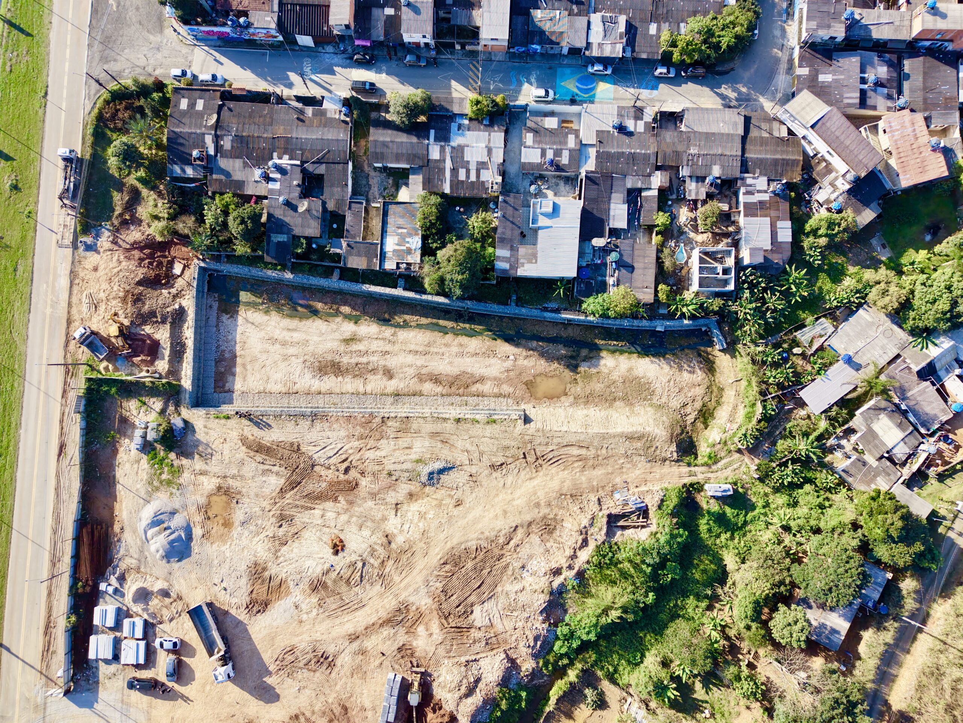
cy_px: 362
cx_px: 482
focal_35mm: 23
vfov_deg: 58.9
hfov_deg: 73.9
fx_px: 640
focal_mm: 8.67
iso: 100
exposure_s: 1/800
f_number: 1.8
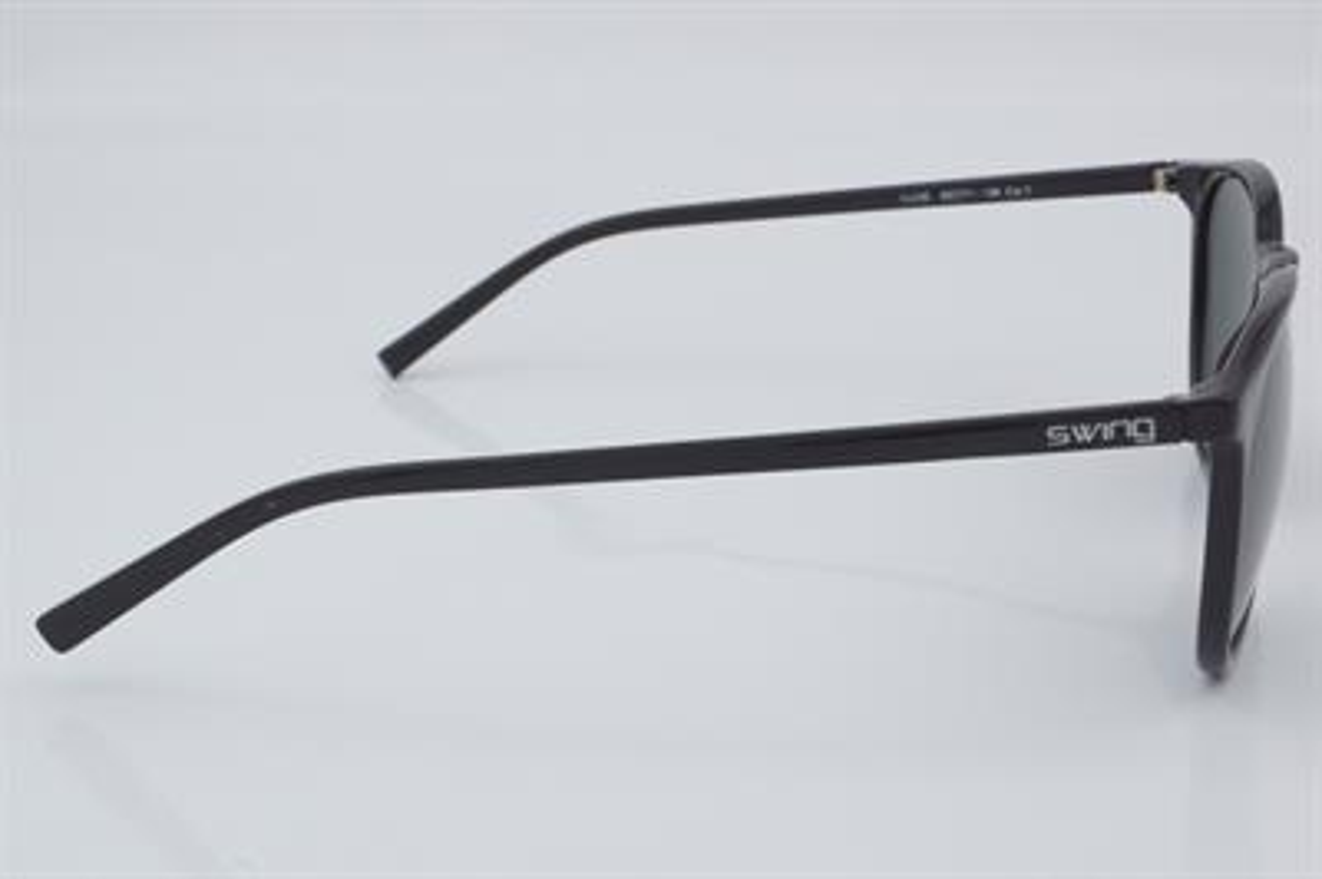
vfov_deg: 18.2
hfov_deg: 27.0
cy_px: 440
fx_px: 2752
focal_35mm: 75
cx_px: 661
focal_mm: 50
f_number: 32
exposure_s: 1/4
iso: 100
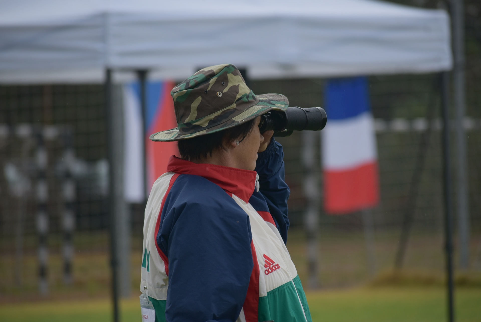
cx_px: 240
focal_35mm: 300
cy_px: 161
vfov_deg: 4.6
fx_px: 4011
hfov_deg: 6.9
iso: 140
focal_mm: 200
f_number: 5.3
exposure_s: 1/500
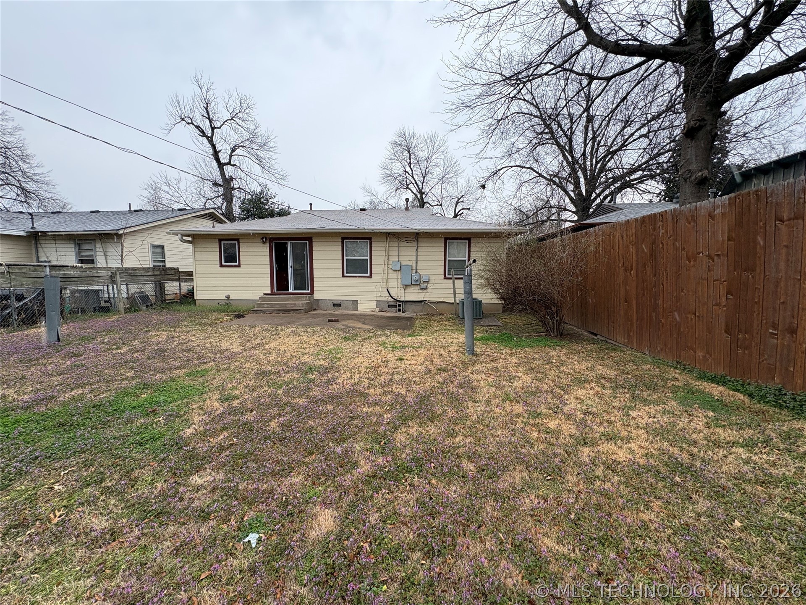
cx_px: 403
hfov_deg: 102.1
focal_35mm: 14
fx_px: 326
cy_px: 302
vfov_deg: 85.7
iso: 50
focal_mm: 2.22
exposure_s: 1/160
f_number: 2.2
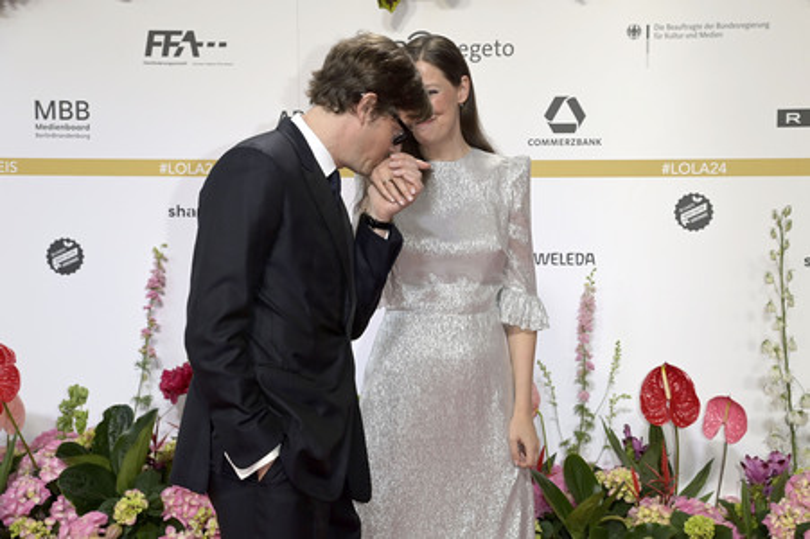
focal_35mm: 66
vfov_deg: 20.6
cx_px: 405
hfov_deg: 30.5
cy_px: 270
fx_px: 1484
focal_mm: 66
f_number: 5.6
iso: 640
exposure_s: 1/250
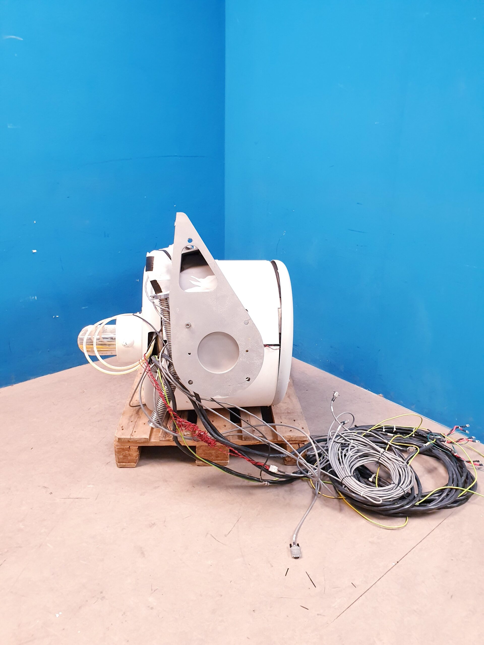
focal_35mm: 26
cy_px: 322
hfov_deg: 53.1
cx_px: 242
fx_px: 485
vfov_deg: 67.3
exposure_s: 1/50
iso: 400
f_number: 2.4
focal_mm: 4.3
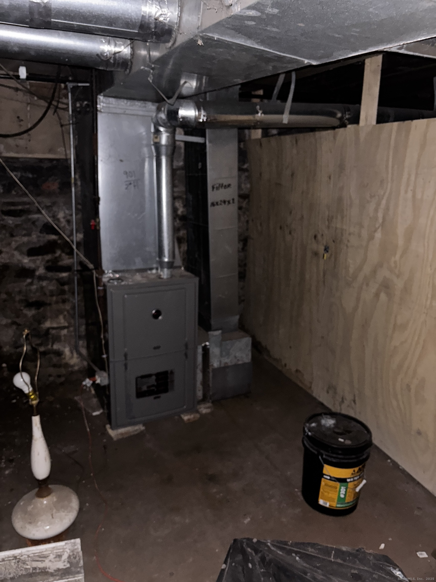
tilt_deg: -15.8
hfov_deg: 53.1
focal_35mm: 26
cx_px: 218
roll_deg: -3.1
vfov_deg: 67.3
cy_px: 291
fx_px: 437
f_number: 1.6
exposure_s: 1/4
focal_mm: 5.96
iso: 320
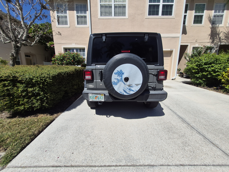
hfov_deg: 106.2
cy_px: 86
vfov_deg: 89.9
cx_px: 114
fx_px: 86
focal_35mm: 13
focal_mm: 1.74
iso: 50
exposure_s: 1/3280
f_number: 2.2
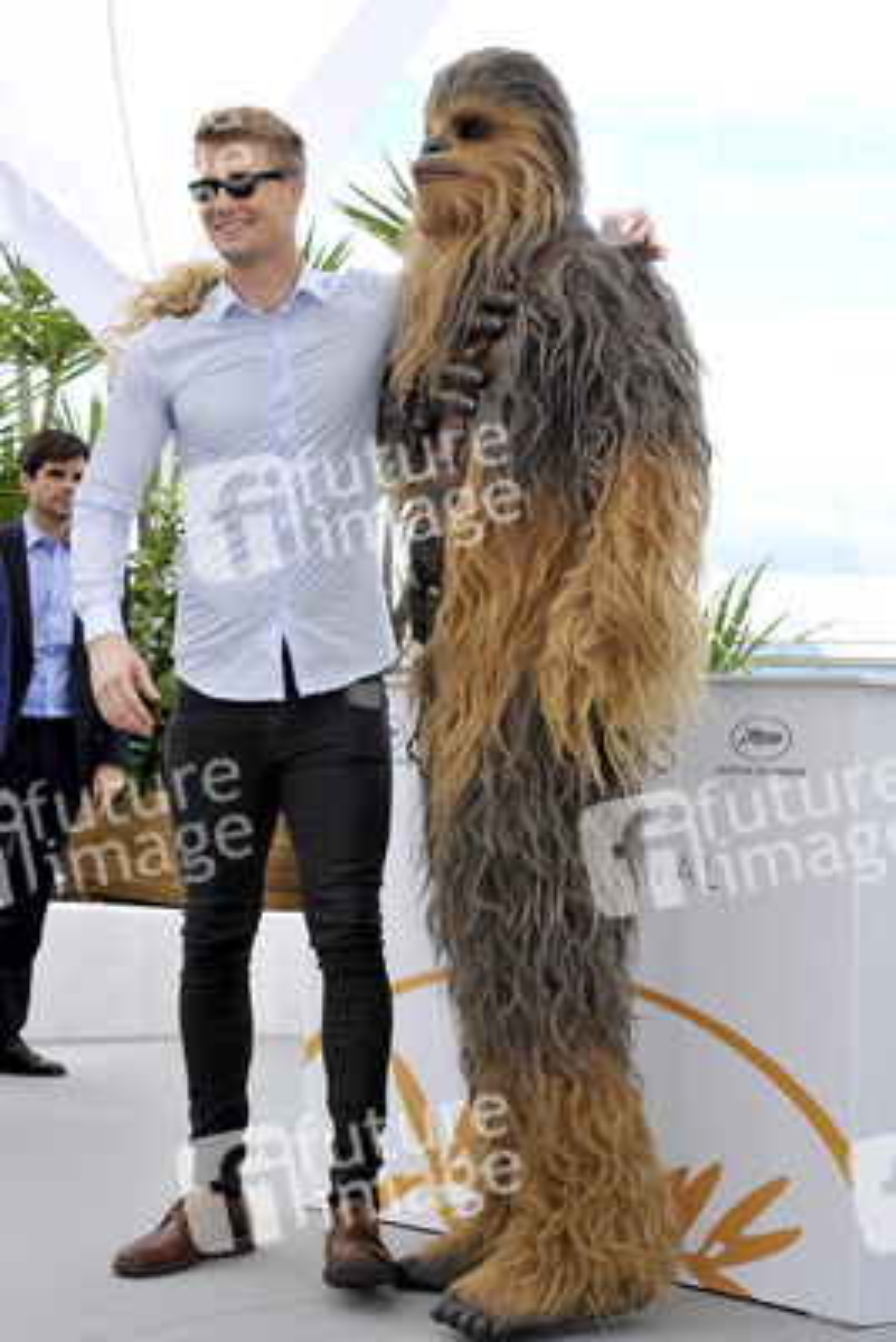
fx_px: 2685
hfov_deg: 18.9
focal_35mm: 72
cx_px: 448
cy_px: 671
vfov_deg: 28.1
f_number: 8
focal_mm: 72
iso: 200
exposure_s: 1/250
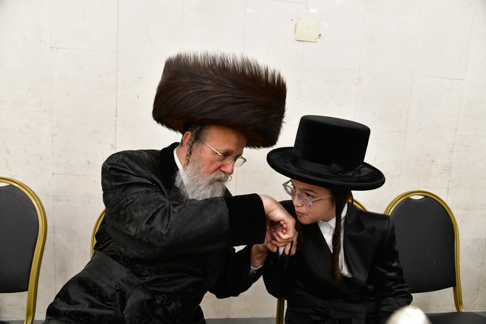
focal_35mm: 28
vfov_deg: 46.4
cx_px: 243
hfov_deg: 65.5
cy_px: 162
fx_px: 378
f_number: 5.6
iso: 2500
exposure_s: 1/100
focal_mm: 28
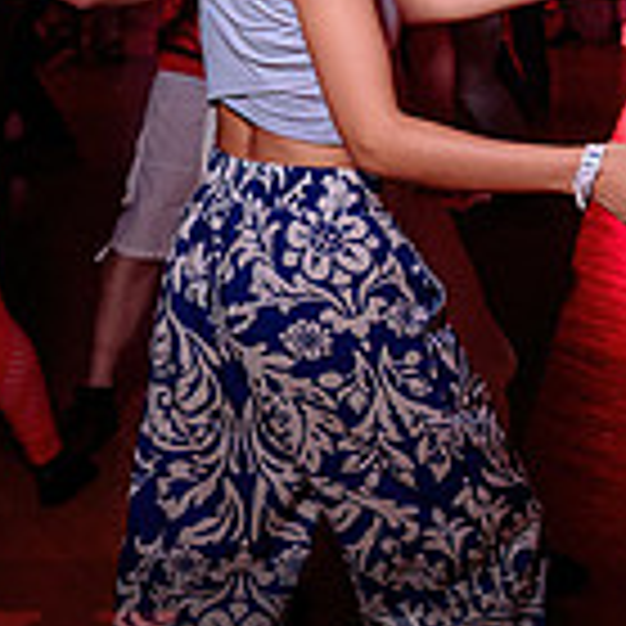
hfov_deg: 17.3
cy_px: 14
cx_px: 870
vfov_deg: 18.3
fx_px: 1903
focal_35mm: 93
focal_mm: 24
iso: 1000
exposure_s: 1/80
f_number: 3.2
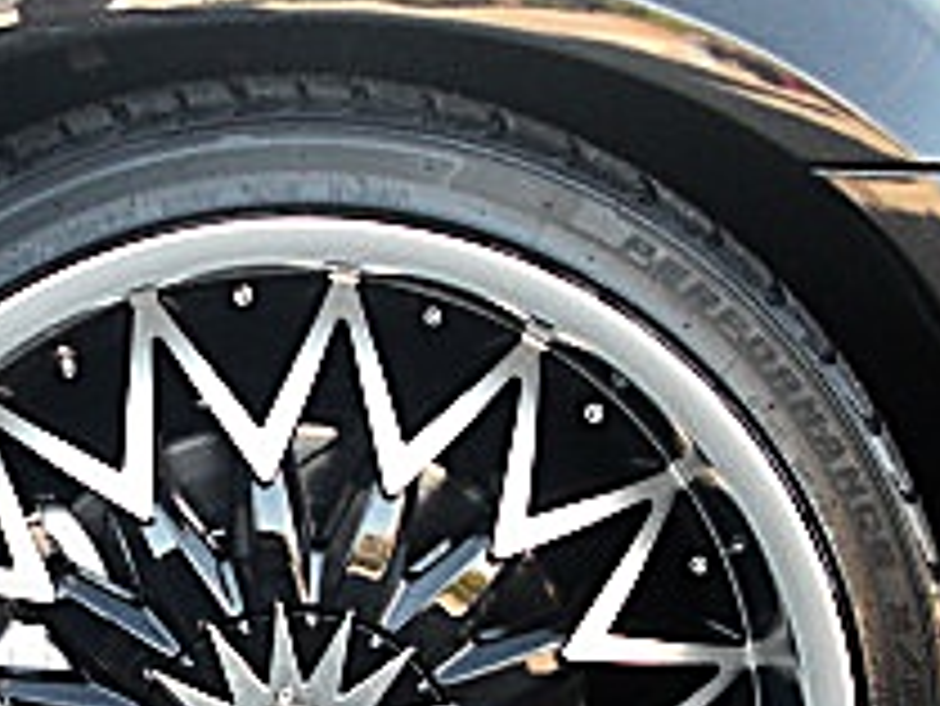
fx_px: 2989
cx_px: 54
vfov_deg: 13.4
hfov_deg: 17.5
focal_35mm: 110
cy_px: 531
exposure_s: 1/80
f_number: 2.8
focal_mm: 6.3
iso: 100
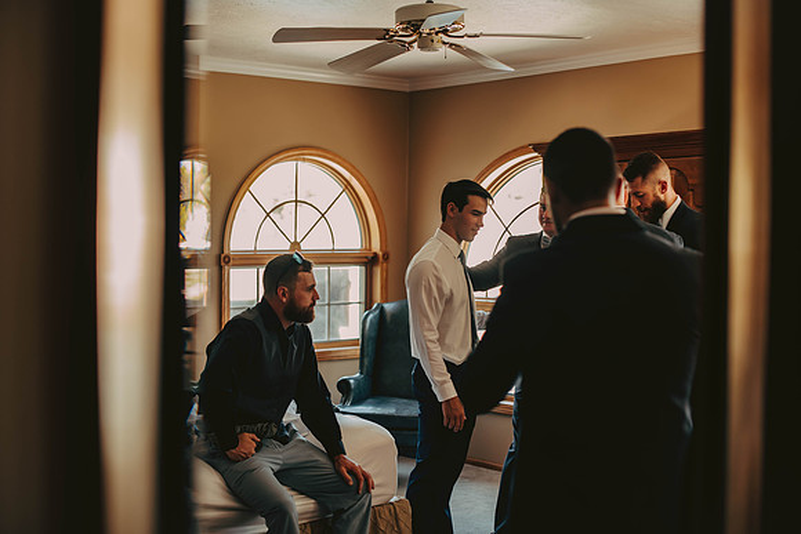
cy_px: 267
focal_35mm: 50
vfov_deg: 27.0
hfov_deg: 39.6
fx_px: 1113
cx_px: 400
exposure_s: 1/160
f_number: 2
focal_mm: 50
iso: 500
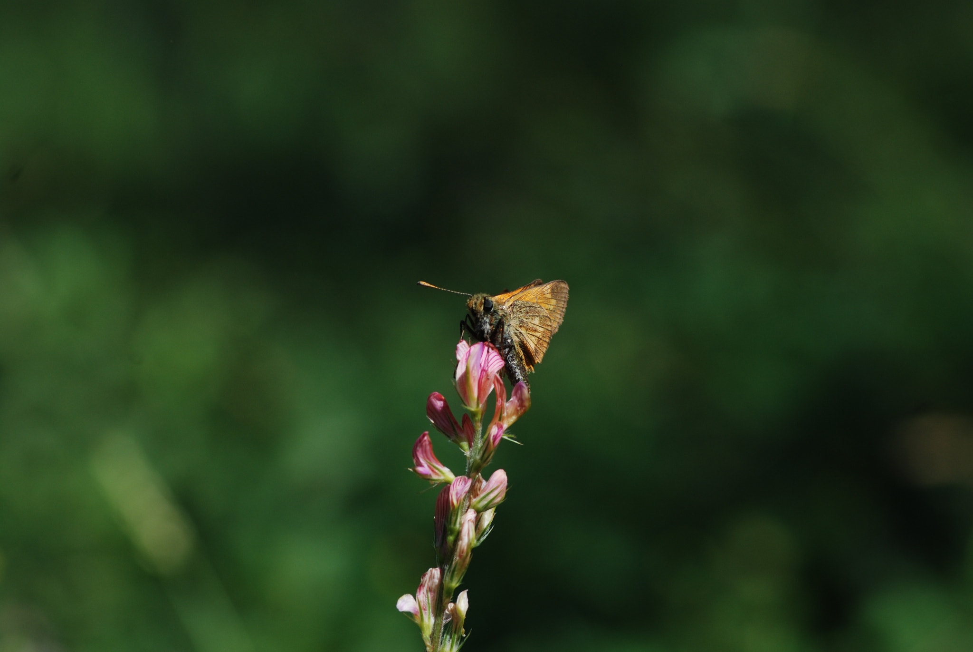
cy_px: 326
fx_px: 4059
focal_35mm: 150
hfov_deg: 13.7
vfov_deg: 9.2
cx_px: 486
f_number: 9
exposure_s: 1/500
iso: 200
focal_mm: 100
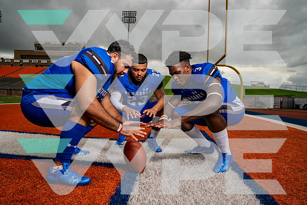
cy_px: 102
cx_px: 154
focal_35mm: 25
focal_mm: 25
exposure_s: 1/250
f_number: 8
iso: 100
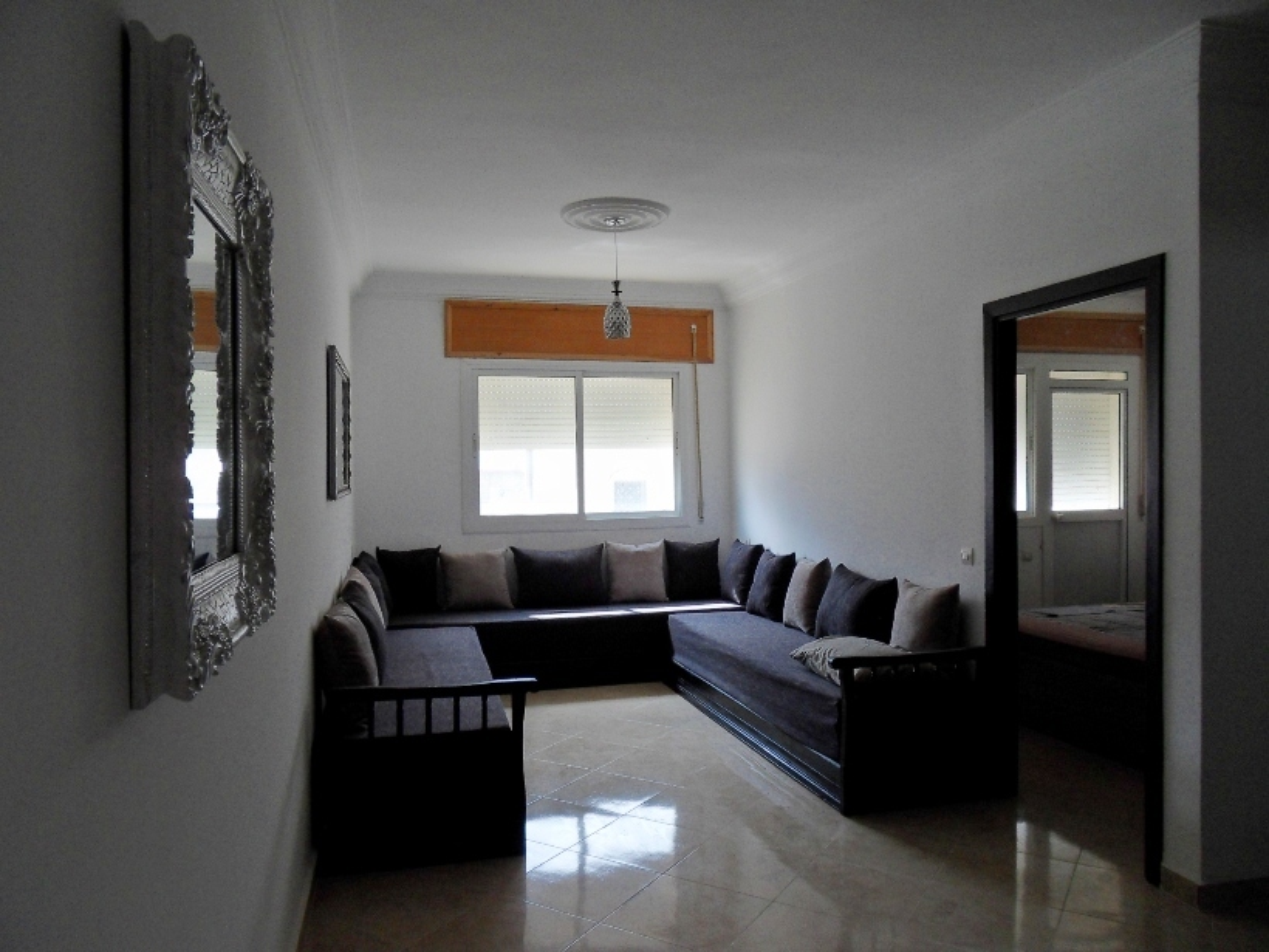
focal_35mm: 24
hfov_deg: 71.6
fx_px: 880
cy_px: 476
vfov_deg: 56.8
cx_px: 634
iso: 80
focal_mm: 4.2
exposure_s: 1/125
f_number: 3.3
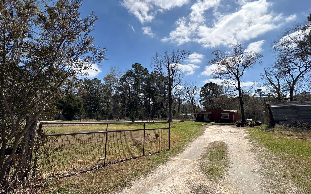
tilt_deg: +10.1
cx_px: 145
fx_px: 144
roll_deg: -1.0
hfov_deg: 94.2
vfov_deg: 67.9
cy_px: 92
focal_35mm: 17
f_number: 2.2
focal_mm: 2.22
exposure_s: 1/2874
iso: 50
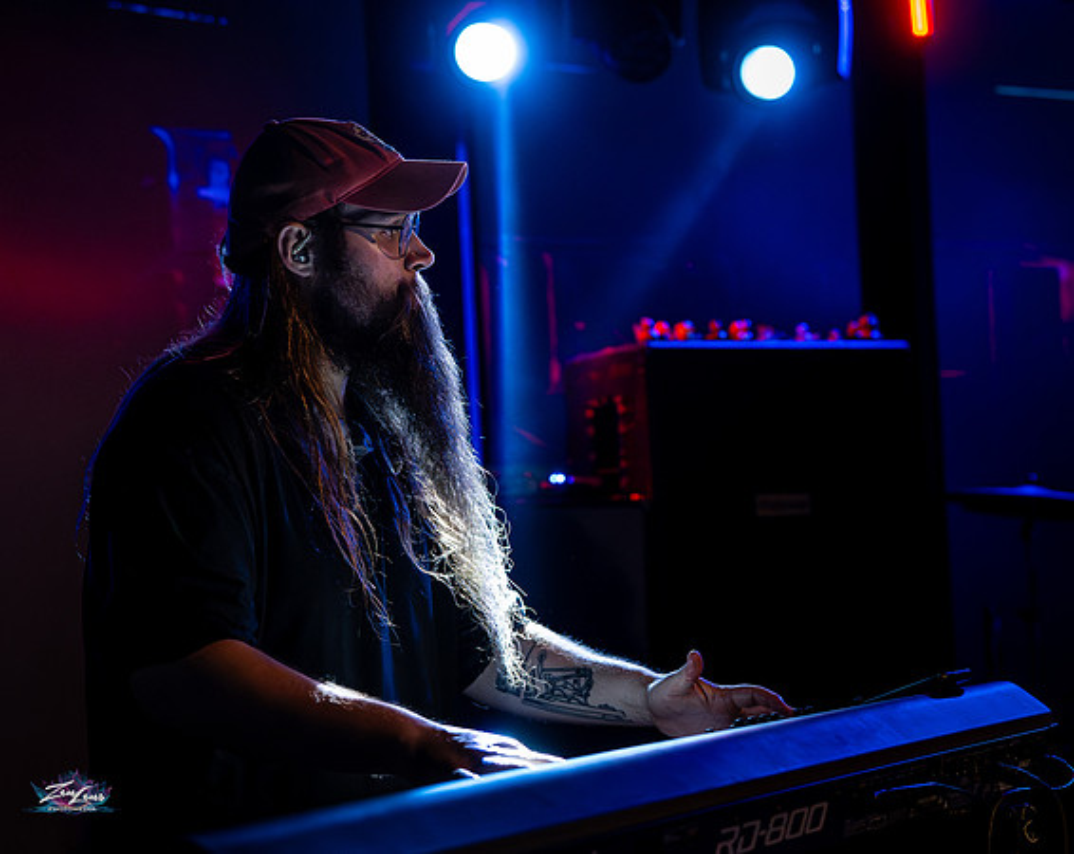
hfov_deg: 28.1
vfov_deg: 22.6
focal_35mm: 67
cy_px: 465
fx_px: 2139
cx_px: 622
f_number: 2.8
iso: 10000
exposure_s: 1/800
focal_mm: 52
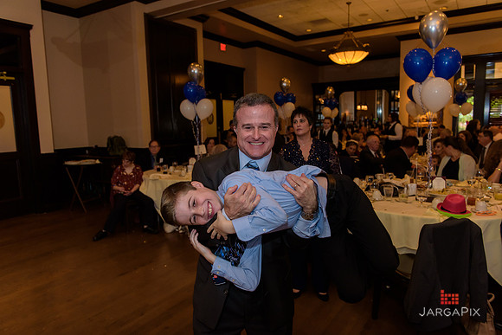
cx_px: 251
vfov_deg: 49.6
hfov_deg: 69.4
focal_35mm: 26
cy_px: 168
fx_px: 363
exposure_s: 1/125
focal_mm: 26
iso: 1600
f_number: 3.2
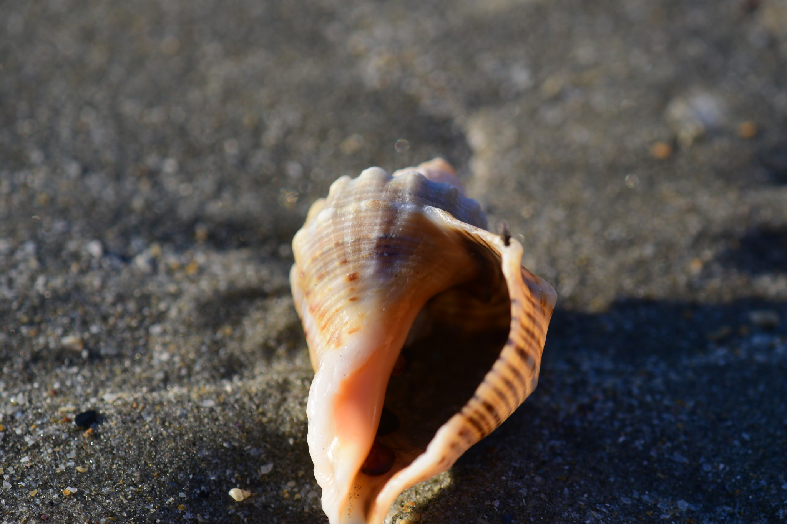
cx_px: 394
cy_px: 262
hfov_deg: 16.1
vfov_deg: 10.8
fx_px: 2787
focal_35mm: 128
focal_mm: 85
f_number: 5.6
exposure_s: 1/500
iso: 200
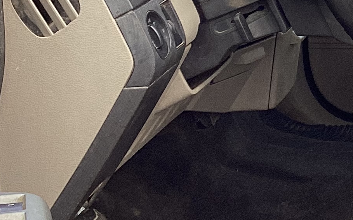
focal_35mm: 118
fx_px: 1135
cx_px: 457
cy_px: 2
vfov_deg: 11.0
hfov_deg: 16.7
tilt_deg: -14.5
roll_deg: +0.8
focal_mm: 3.3
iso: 64
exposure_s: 1/100
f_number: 2.4
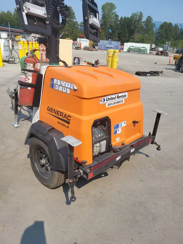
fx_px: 183
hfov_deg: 53.1
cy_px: 122
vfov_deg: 67.3
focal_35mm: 26
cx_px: 92
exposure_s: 1/2443
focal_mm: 5.4
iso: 40
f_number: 1.8
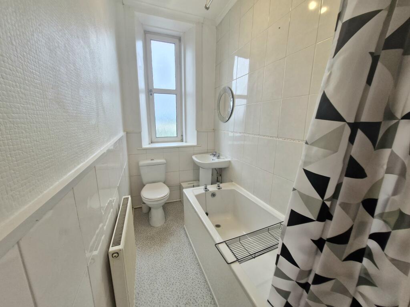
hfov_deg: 106.2
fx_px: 154
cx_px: 205
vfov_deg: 89.9
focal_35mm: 13
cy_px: 154
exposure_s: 1/100
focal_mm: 1.74
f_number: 2.2
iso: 80
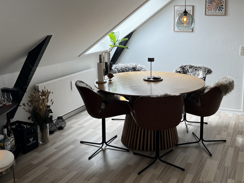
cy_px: 75
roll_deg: +0.0
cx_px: 158
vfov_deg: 35.9
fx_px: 282
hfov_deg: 46.2
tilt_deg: -11.1
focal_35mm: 40
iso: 40
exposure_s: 1/209
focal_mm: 5.1
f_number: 1.6
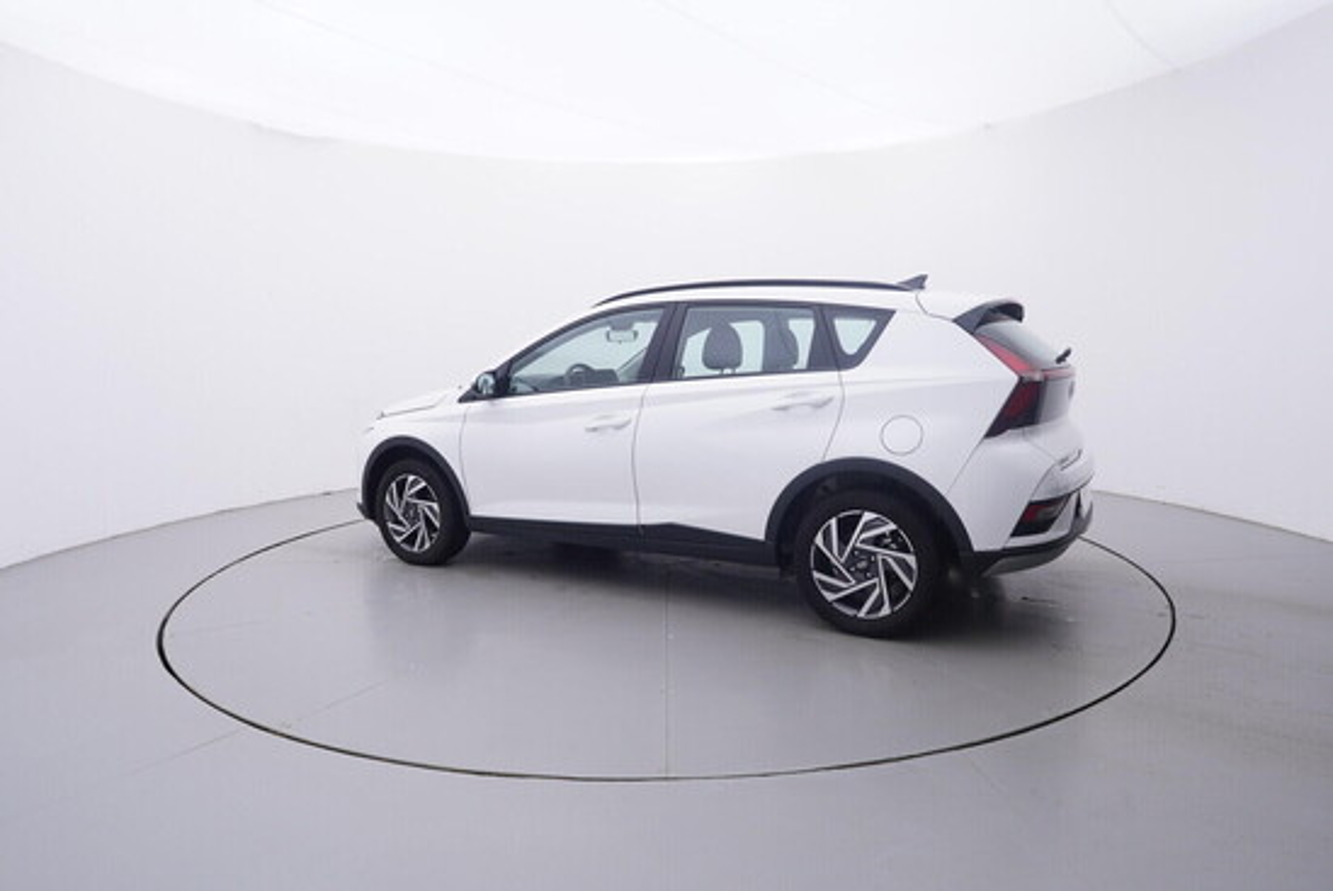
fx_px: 834
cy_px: 446
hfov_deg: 77.3
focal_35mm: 22
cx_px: 666
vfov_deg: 56.2
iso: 200
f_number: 5
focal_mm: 15
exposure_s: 1/80
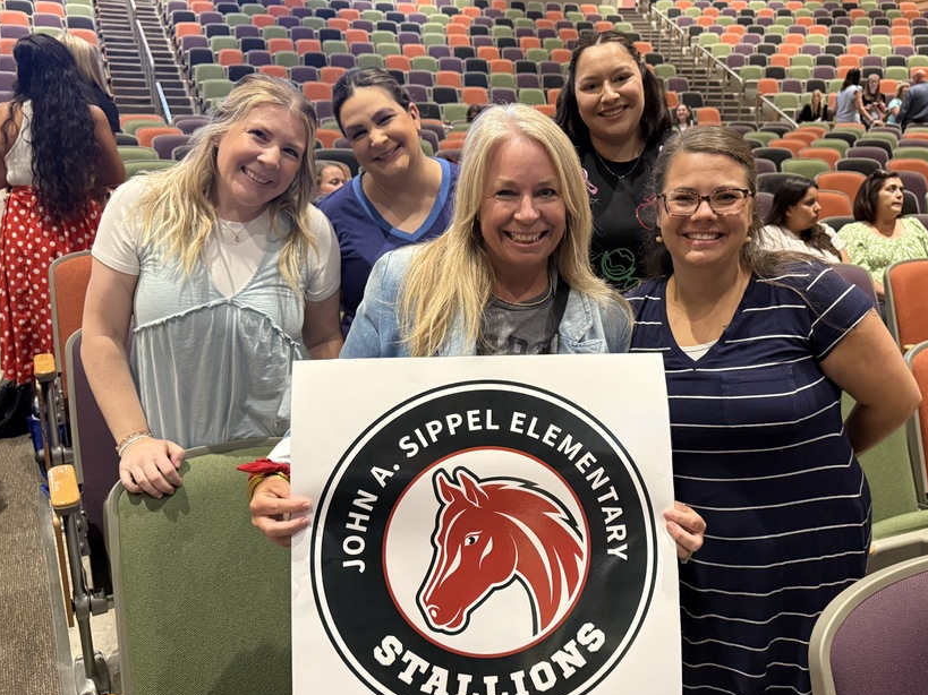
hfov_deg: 59.8
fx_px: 804
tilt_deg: -14.2
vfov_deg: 46.8
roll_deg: -0.3
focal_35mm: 30
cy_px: 346
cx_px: 520
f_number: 1.78
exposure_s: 1/40
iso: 800
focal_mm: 6.76
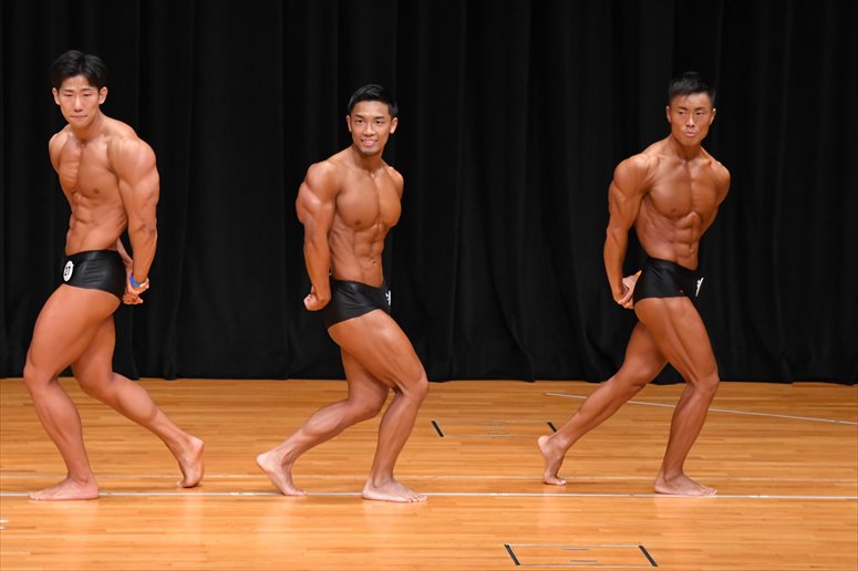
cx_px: 429
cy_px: 286
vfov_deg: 5.4
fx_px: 6075
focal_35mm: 255
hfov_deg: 8.1
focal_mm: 170
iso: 4000
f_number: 5.6
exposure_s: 1/400
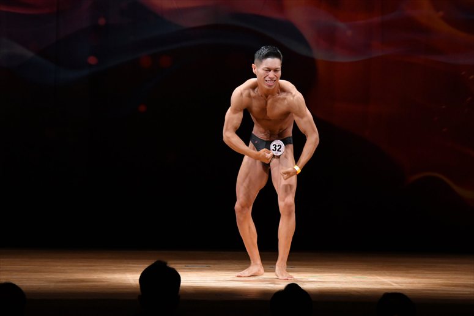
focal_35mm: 240
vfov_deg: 5.7
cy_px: 158
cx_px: 237
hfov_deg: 8.6
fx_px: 3158
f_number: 5.6
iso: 3200
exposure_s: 1/400
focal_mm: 160
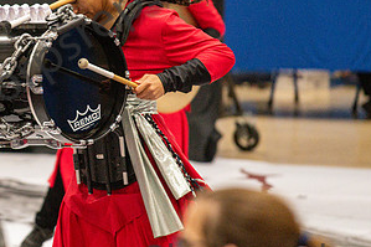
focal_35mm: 492
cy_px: 58
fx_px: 5067
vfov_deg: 2.8
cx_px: 45
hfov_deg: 4.2
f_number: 4
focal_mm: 200
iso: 6400
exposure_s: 1/500
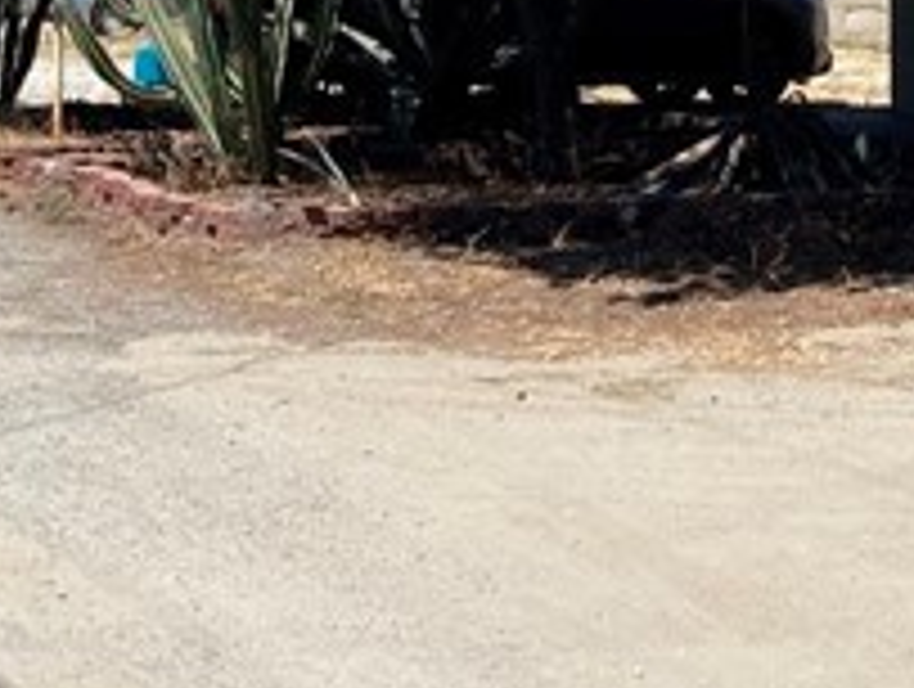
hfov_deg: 13.5
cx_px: 1153
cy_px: 0
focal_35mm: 141
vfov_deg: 10.5
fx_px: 3730
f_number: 1.8
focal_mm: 3.99
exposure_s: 1/2000
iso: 20
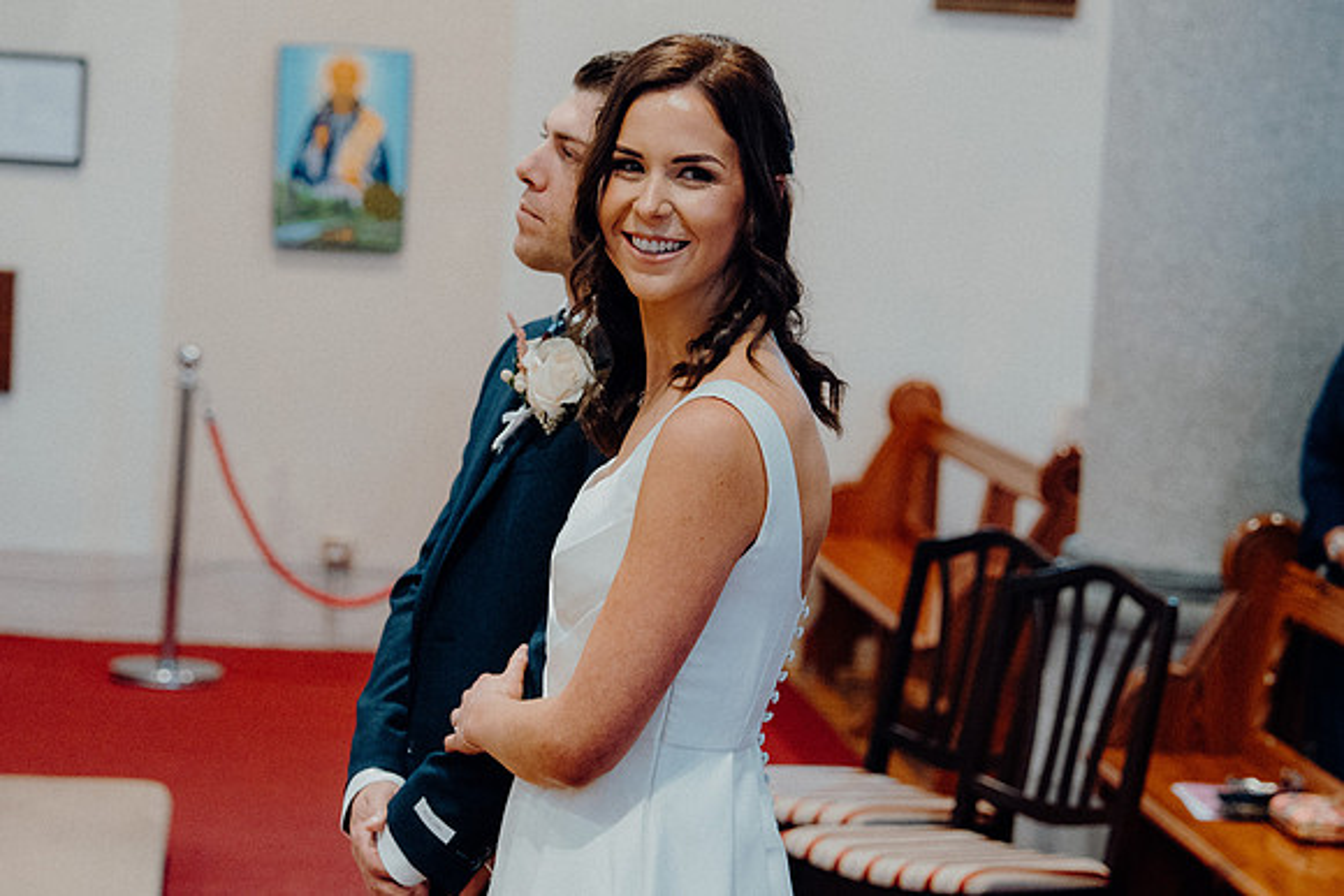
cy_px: 448
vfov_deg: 13.0
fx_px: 3921
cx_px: 672
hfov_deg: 19.5
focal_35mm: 105
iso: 2500
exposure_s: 1/160
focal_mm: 70
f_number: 3.5
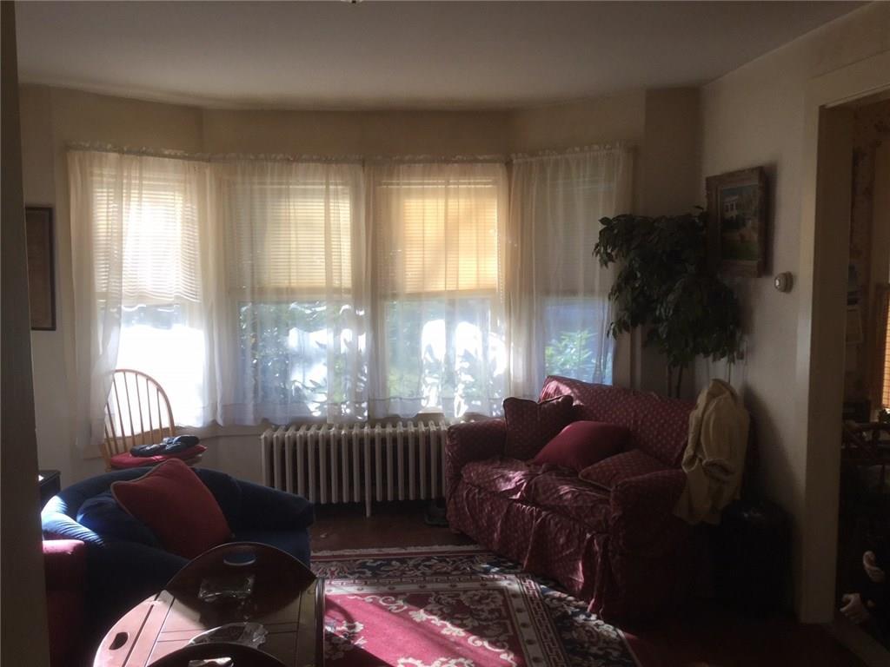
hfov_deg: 58.4
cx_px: 445
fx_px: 797
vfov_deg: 45.4
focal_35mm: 31
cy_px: 334
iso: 40
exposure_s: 1/120
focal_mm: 3.3
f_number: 2.4
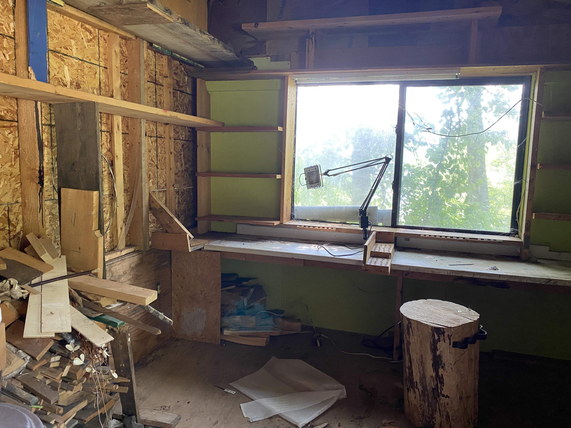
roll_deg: -1.1
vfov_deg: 53.1
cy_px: 214
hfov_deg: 67.3
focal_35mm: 26
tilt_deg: -6.6
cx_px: 286
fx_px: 429
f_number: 1.8
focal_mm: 4.25
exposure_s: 1/77
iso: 125
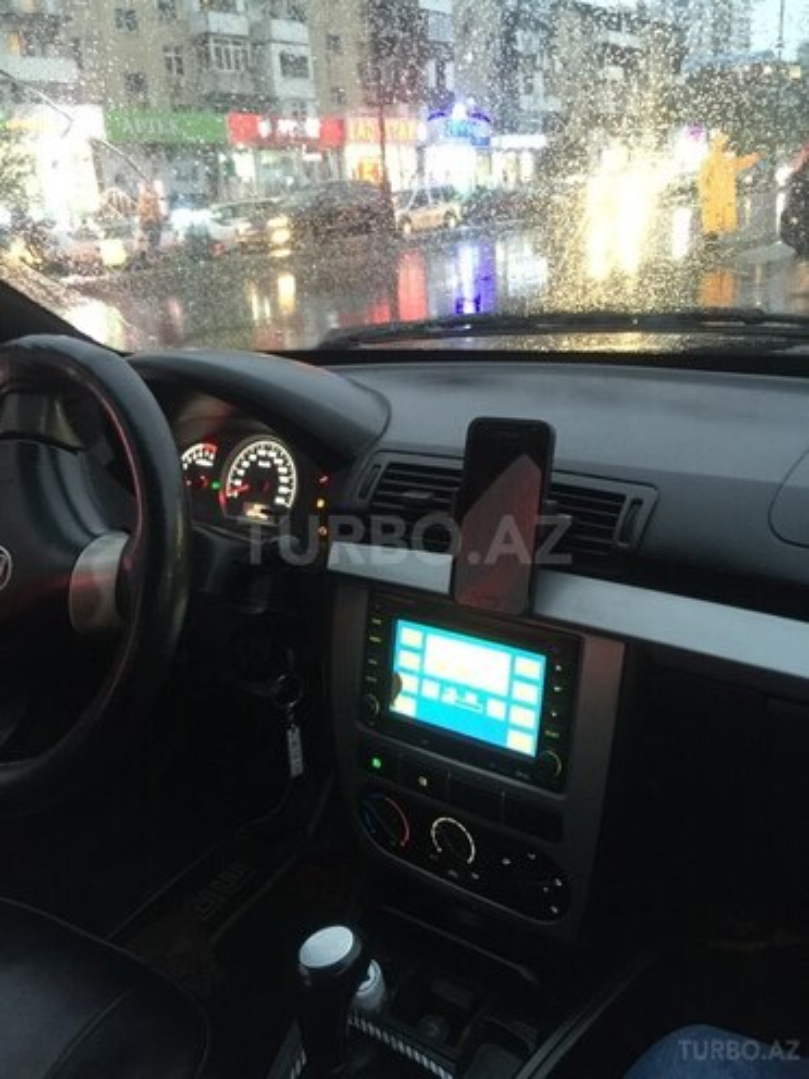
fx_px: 904
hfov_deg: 48.2
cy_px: 540
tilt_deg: -19.1
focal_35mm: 29
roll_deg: +4.6
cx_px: 404
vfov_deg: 61.7
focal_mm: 4.15
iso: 125
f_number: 2.2
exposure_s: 1/4
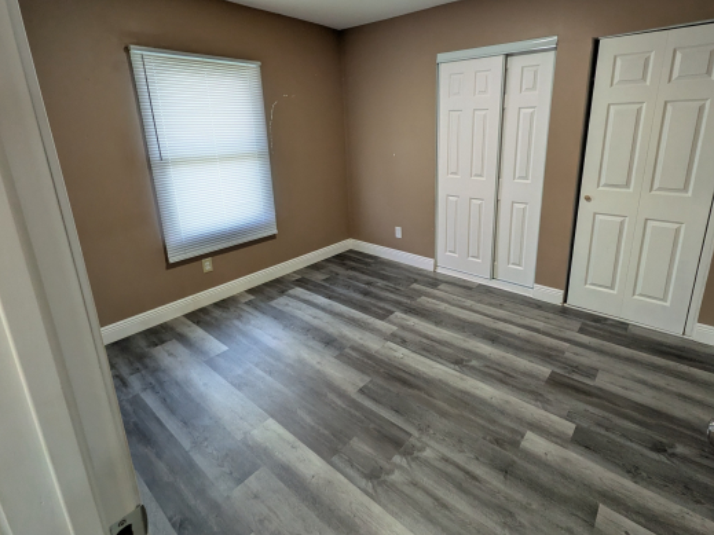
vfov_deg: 71.0
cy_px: 219
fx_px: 371
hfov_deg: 87.5
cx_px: 391
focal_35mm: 18
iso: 81
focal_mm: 1.85
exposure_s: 1/60
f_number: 2.2
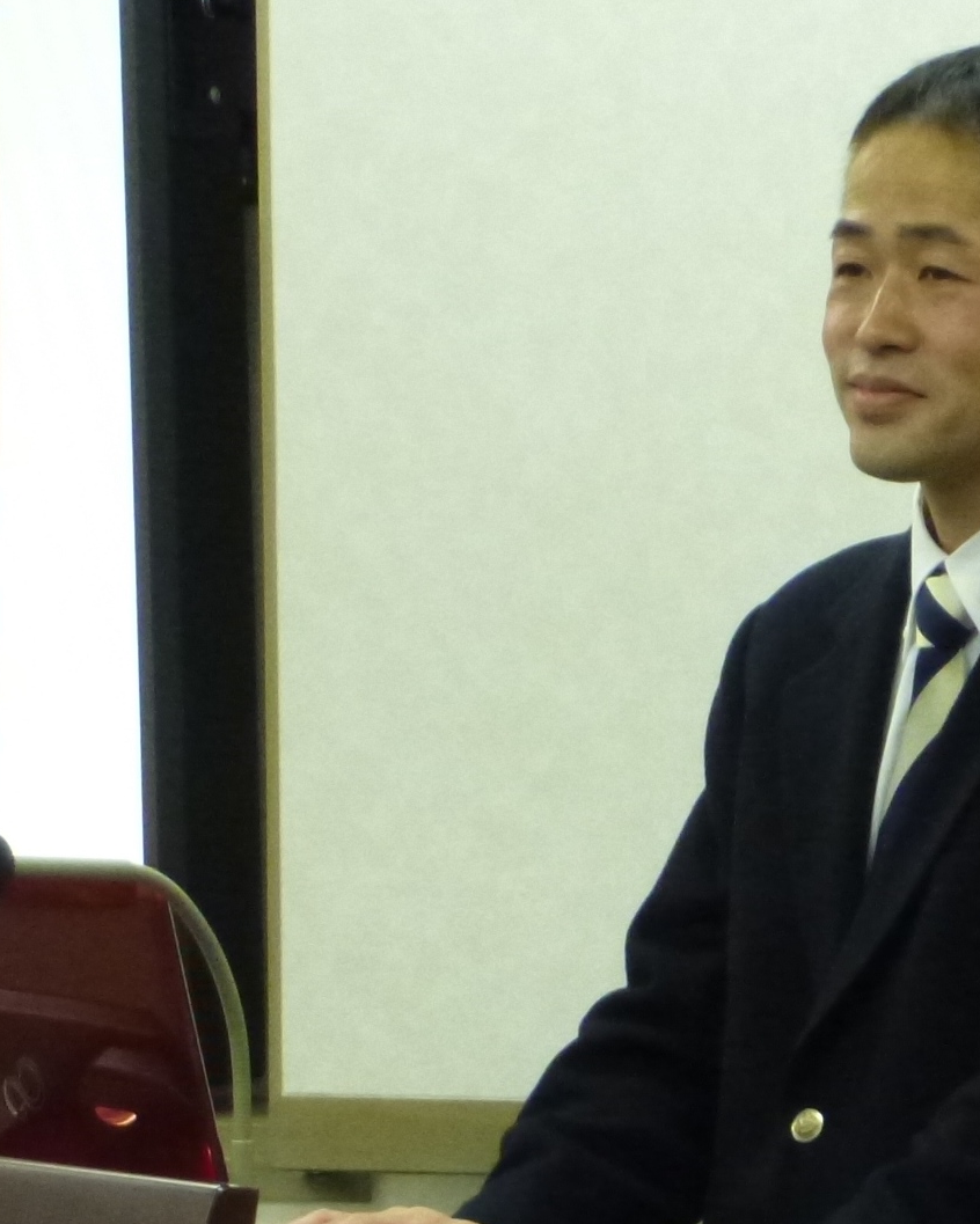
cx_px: 665
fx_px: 5038
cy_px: 626
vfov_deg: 13.9
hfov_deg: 11.1
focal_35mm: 139
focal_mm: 18.3
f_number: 5.7
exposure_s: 1/20
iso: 800
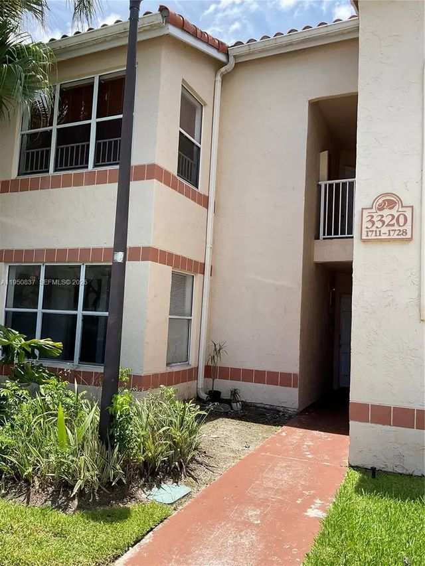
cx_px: 212
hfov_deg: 48.2
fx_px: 475
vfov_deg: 61.7
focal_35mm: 29
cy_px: 283
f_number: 1.8
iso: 16
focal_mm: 3
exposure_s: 1/1035
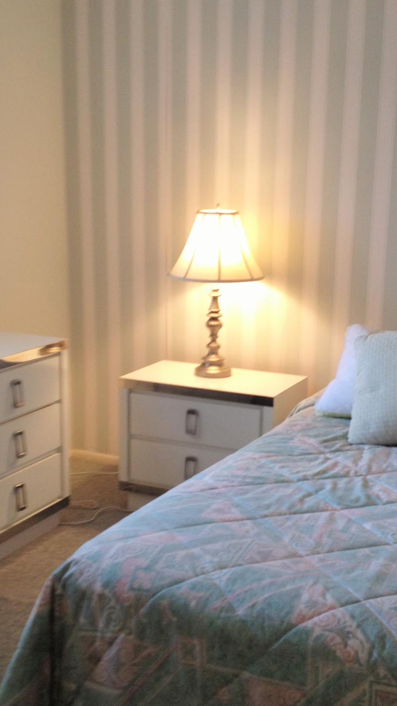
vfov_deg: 39.1
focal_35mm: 53
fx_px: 992
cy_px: 392
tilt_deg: -14.4
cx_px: 205
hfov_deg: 22.6
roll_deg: +0.0
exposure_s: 1/30
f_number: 2.4
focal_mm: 4.28
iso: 50
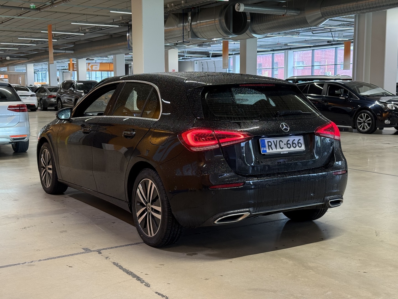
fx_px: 552
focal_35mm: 48
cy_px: 150
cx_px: 199
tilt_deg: -6.4
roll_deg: +0.3
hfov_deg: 39.7
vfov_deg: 30.3
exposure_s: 1/60
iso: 125
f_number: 1.78
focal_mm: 6.76
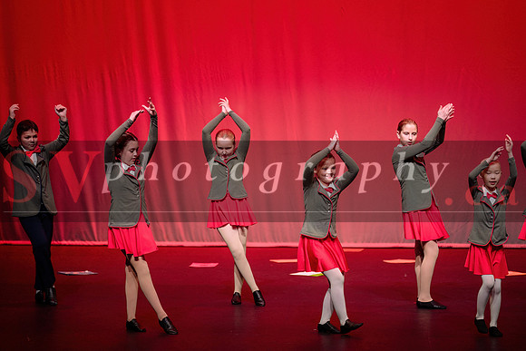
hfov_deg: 13.2
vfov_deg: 8.9
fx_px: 2265
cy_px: 176
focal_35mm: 155
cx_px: 263
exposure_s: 1/640
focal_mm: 155
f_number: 2.8
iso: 1250
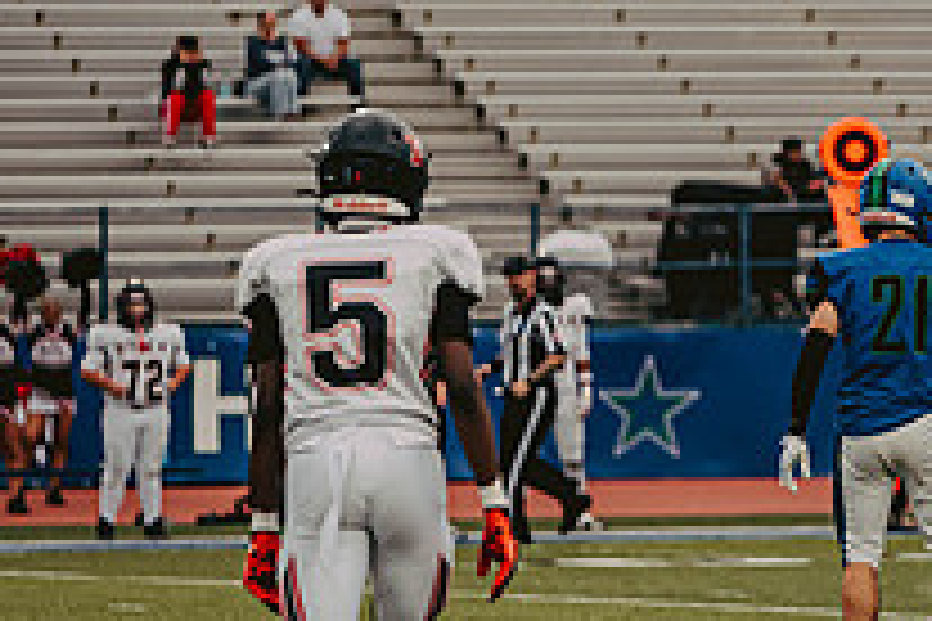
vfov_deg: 3.4
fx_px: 10536
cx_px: 1162
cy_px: 358
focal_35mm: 407
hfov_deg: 5.0
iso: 800
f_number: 3.2
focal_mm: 145
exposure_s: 1/640
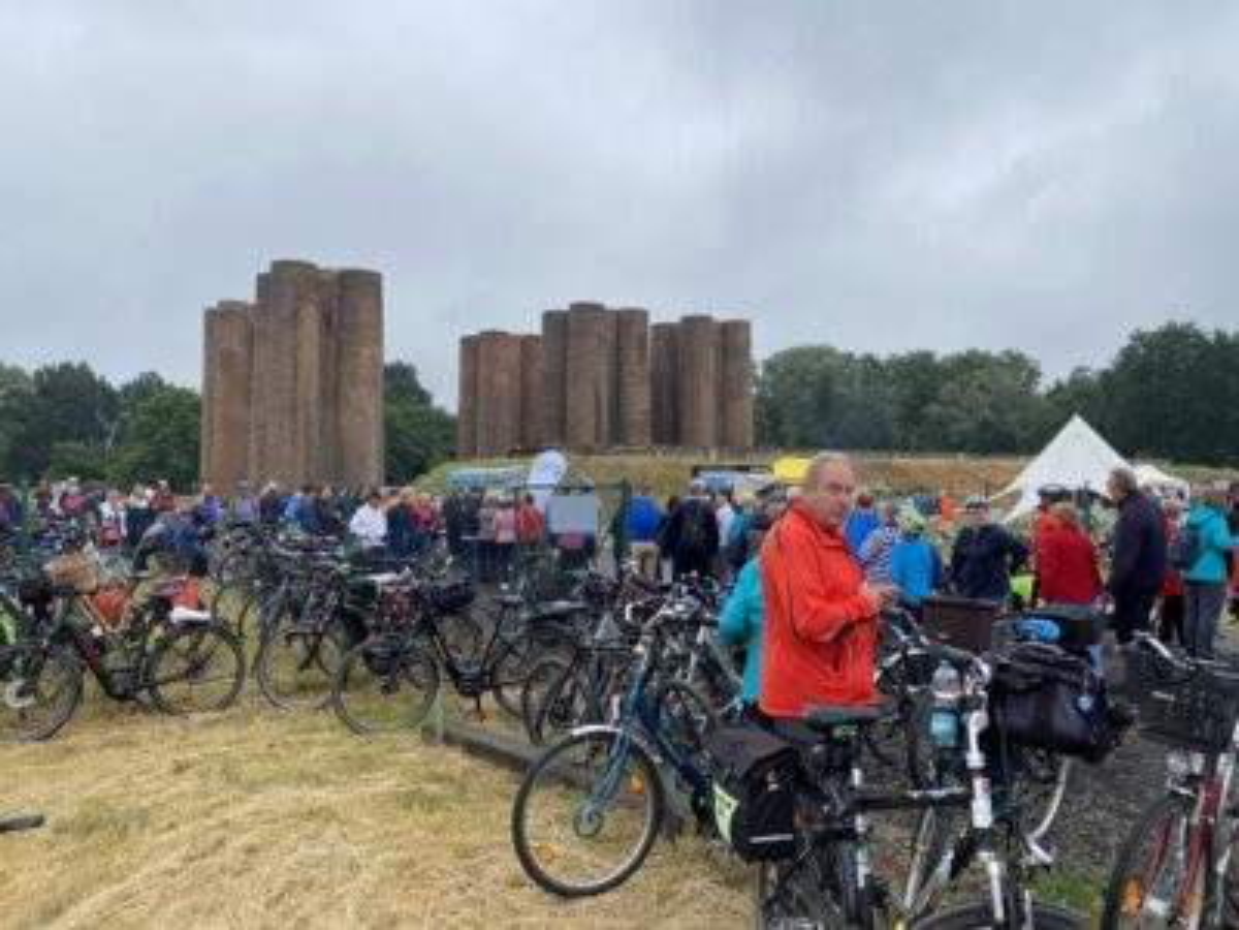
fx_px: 931
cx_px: 620
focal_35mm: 26
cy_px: 465
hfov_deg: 67.3
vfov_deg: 53.1
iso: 32
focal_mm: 4.2
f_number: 1.8
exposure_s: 1/1025
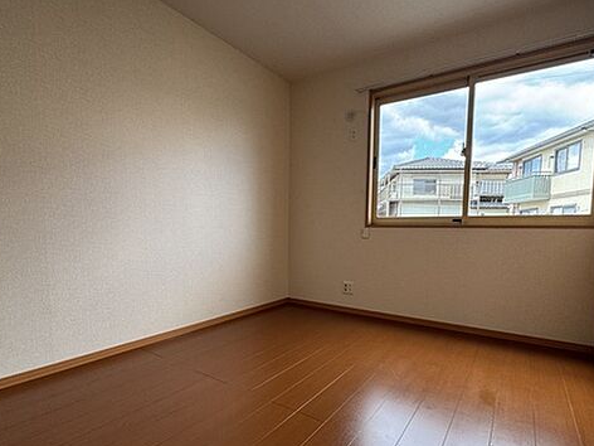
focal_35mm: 19
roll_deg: -0.4
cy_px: 260
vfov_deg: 68.2
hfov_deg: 84.7
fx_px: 326
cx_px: 303
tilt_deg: -4.6
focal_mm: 2.22
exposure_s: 1/120
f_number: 2.2
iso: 125
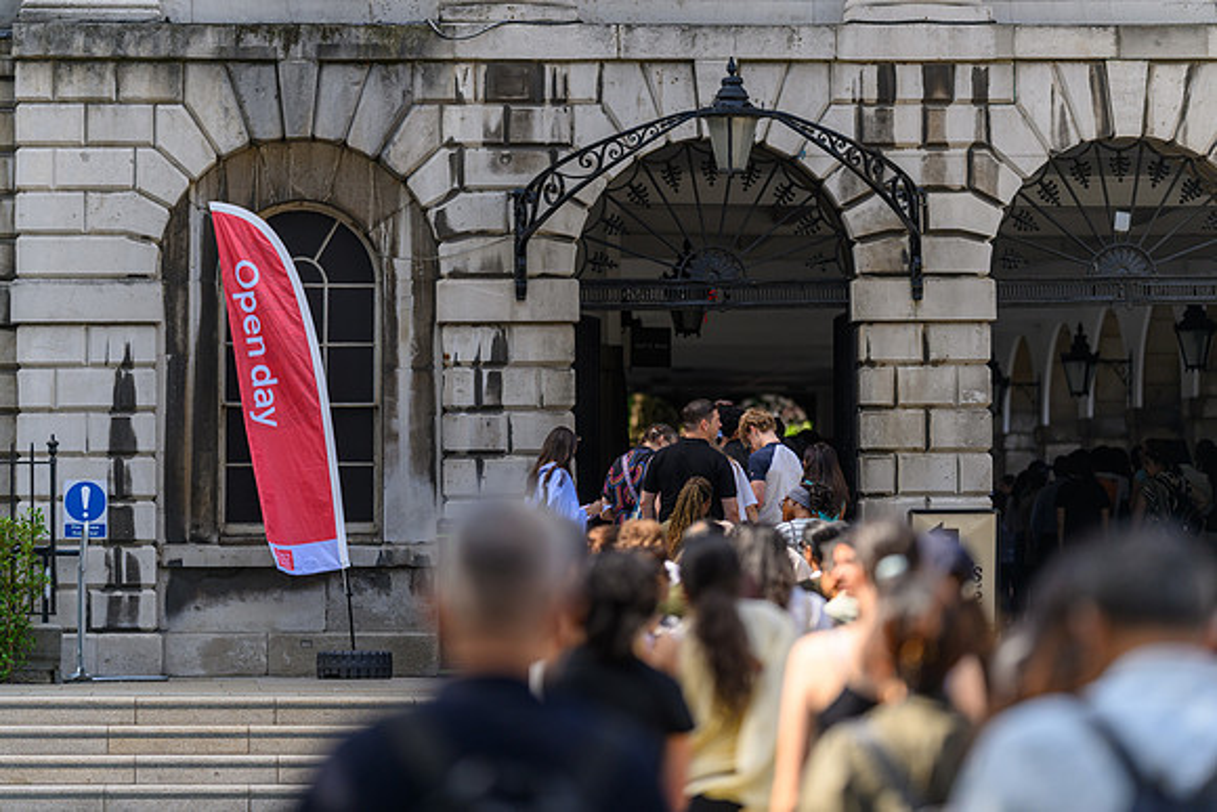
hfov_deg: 14.8
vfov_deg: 9.9
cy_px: 406
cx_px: 608
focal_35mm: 139
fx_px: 4686
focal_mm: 135
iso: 180
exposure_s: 1/2500
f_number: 1.8
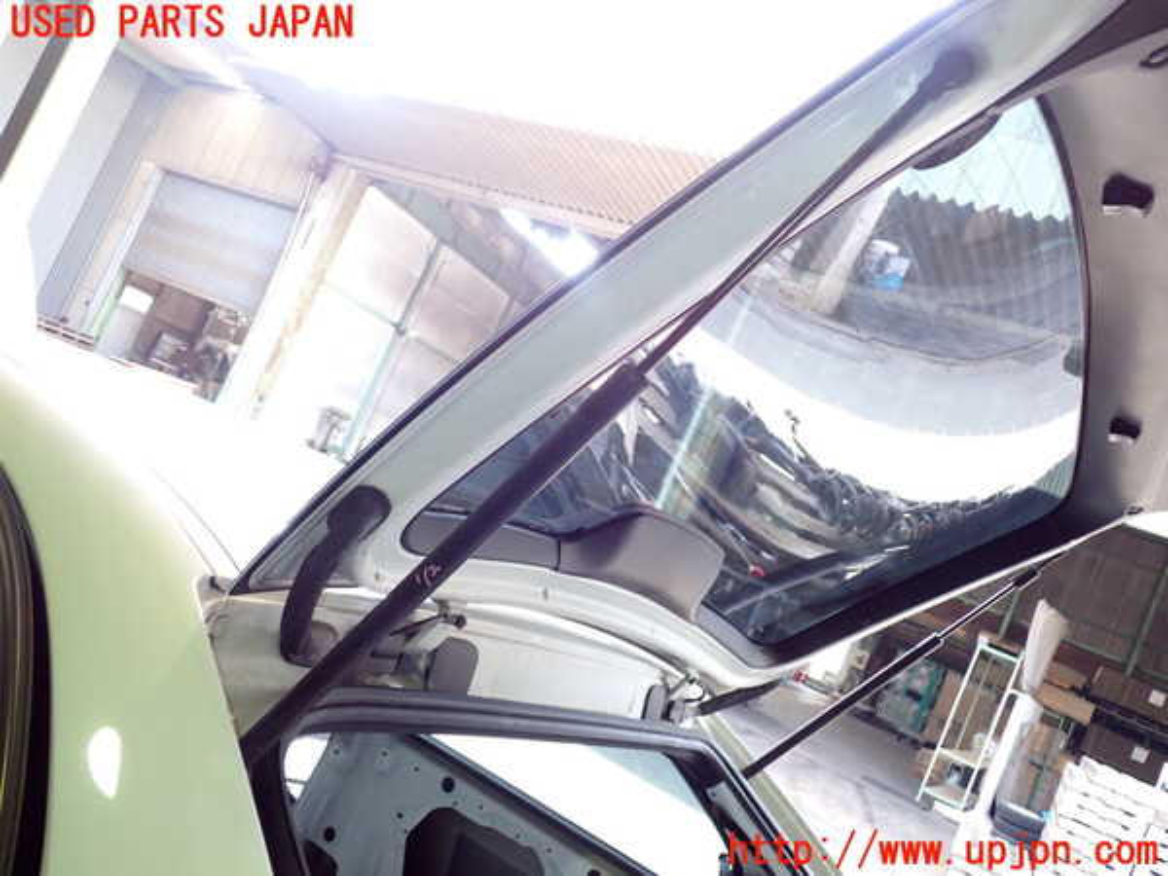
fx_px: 1012
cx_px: 584
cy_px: 438
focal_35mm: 30
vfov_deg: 46.8
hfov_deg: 60.0
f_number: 2.3
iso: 200
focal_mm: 5.4
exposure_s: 1/40
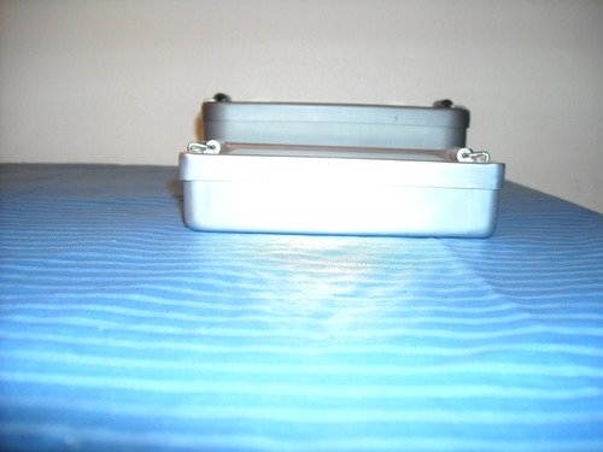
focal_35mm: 35
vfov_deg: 40.7
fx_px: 610
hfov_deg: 52.6
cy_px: 226
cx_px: 302
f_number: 2.8
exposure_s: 1/60
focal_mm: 5.7
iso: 200
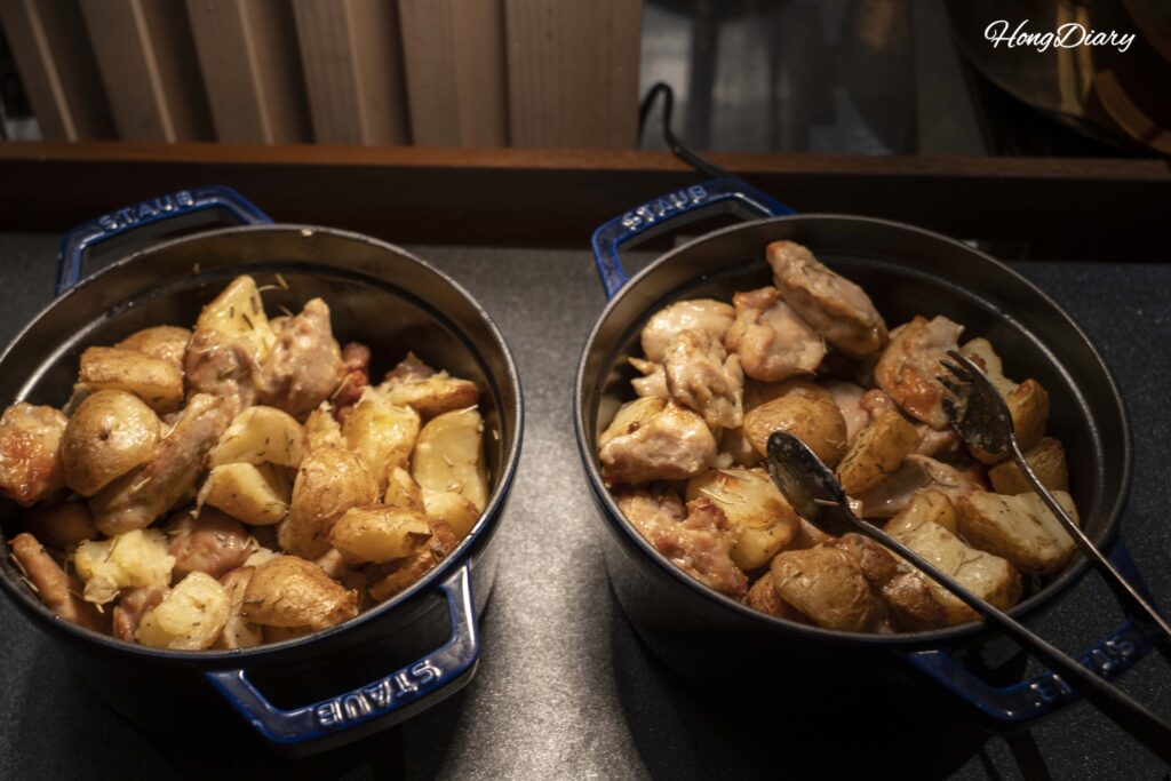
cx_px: 586
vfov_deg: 29.3
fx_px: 1496
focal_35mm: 46
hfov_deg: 42.7
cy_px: 390
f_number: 5.6
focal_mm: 46
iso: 320
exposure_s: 1/60
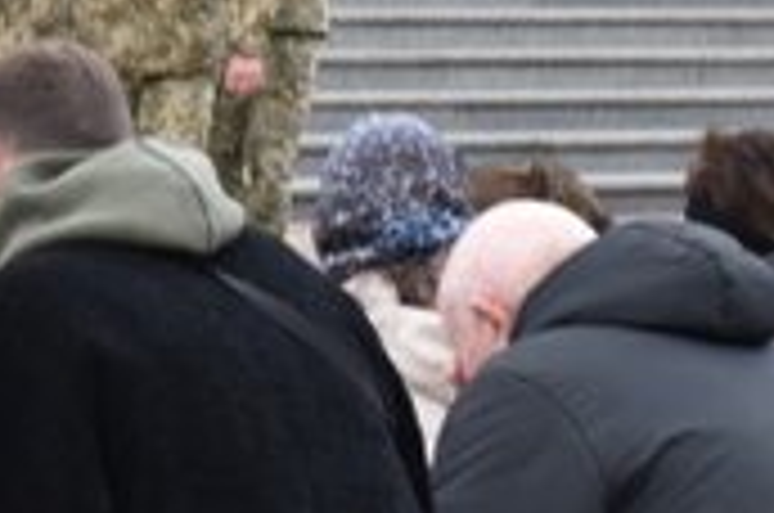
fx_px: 5129
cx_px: -266
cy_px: 94
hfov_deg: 8.5
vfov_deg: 5.7
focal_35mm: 239
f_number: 8
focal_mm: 38
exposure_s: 1/250
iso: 400
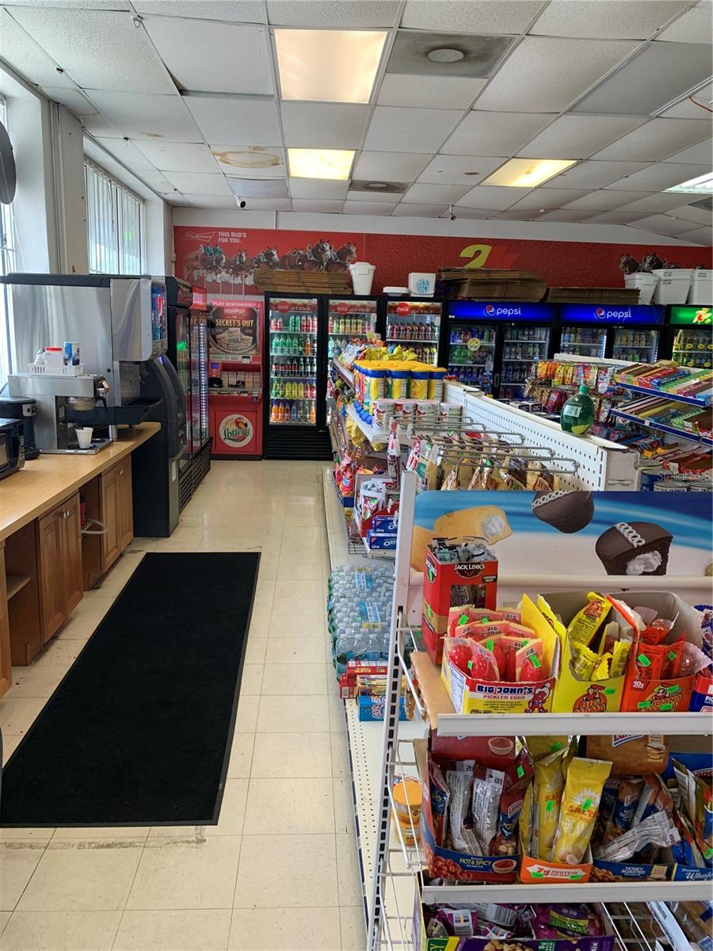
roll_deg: -1.7
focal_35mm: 26
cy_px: 476
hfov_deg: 53.1
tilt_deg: -10.7
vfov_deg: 67.3
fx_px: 714
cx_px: 356
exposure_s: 1/120
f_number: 1.8
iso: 64
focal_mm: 4.25
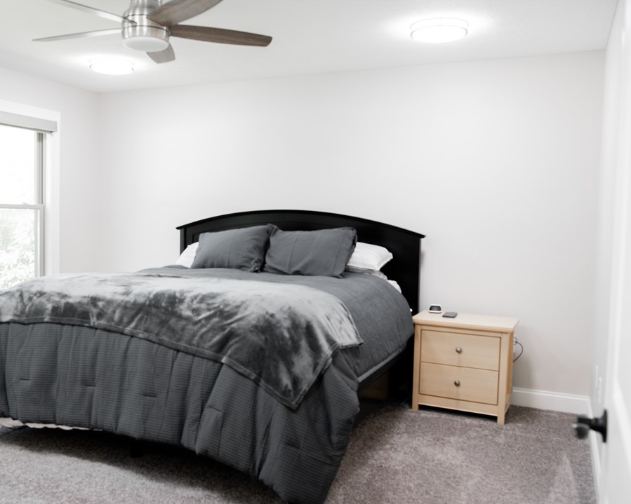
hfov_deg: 52.6
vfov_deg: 43.3
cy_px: 252
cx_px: 258
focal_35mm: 34
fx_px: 635
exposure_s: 1/50
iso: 1250
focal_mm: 30
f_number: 5.6
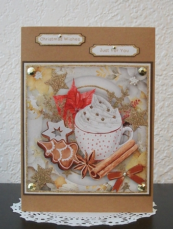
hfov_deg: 44.3
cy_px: 114
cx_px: 86
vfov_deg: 56.7
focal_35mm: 32
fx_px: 213
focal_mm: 5.7
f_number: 2.9
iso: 216
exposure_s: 1/8
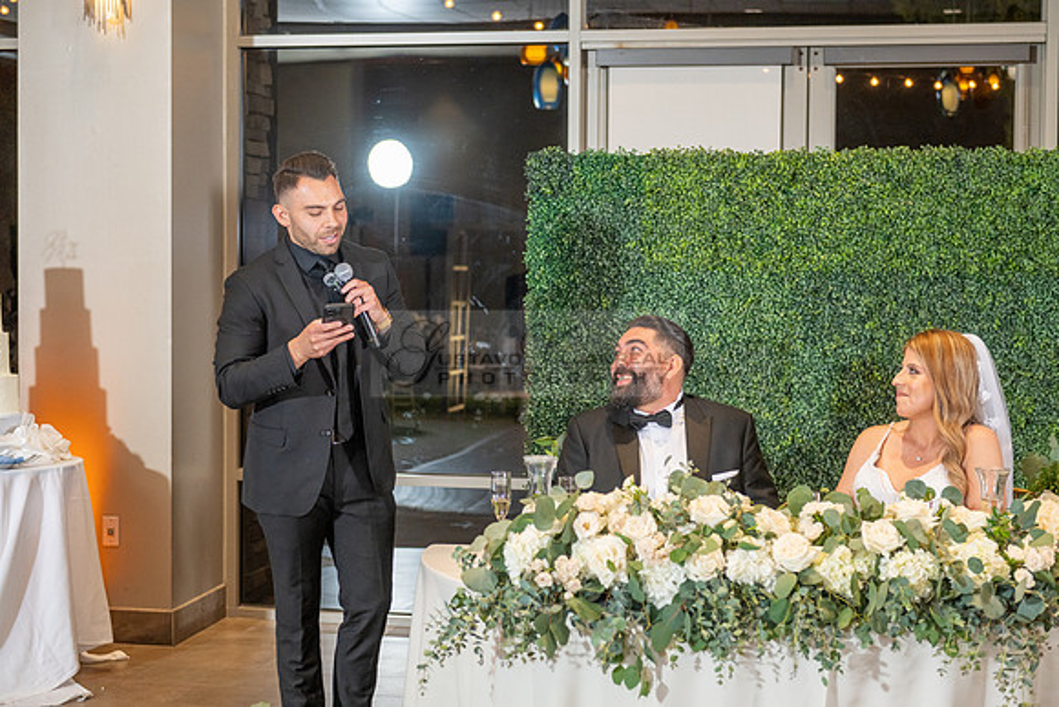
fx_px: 1824
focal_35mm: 62
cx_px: 530
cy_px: 354
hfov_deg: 32.4
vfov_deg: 21.9
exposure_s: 1/160
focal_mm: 62
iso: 800
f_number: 3.5
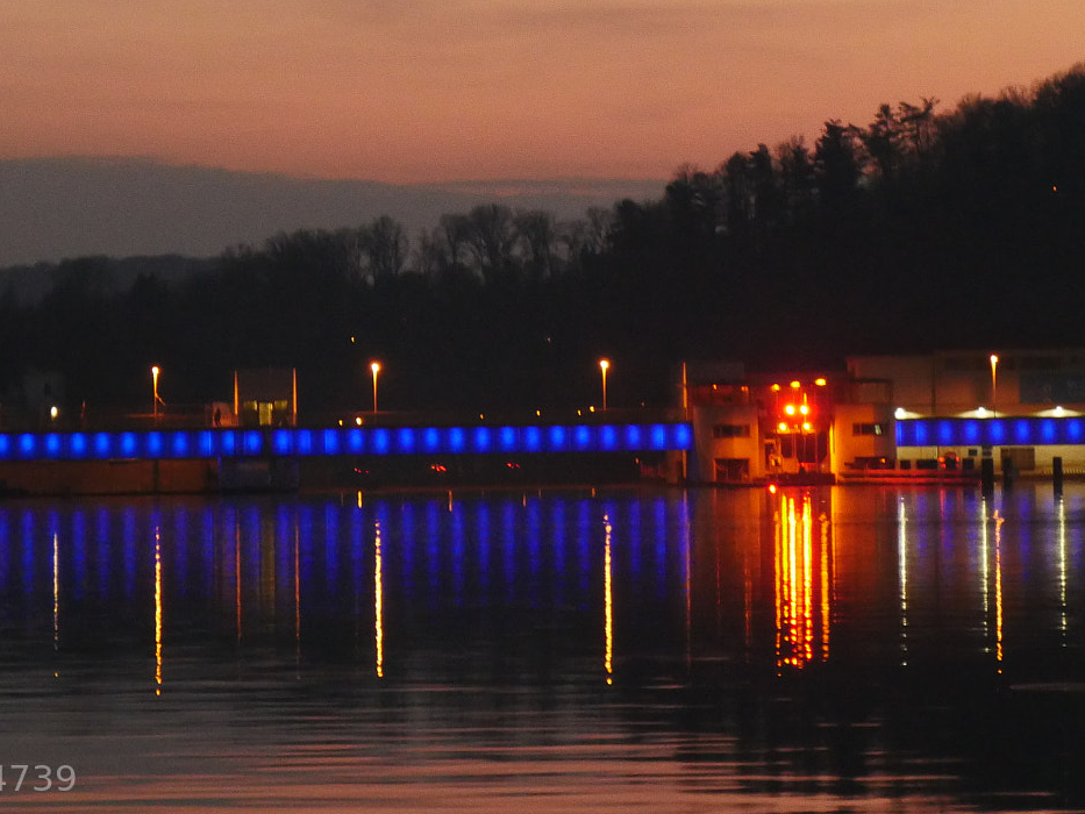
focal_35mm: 223
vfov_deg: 6.7
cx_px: 398
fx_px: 6991
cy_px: 172
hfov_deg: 8.9
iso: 3200
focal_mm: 65
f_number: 5.3
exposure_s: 1/8
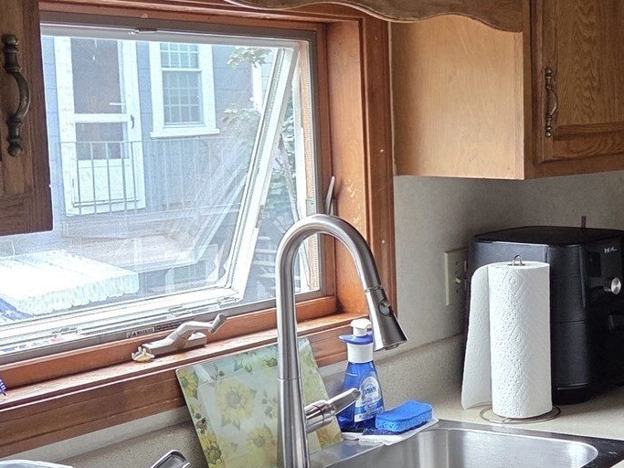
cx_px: 656
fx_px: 1244
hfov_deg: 26.3
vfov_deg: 21.3
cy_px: 243
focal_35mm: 69
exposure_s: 1/120
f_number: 1.8
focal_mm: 5.4
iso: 320
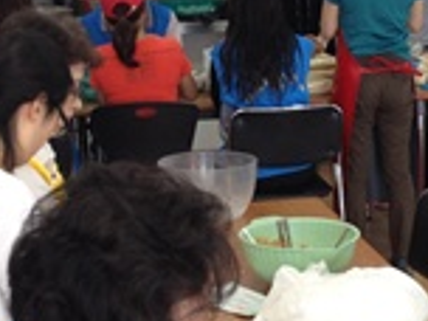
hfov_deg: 17.1
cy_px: 201
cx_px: 253
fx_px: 1422
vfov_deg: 12.9
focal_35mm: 115
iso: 80
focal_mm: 4.28
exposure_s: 1/40
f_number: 2.4
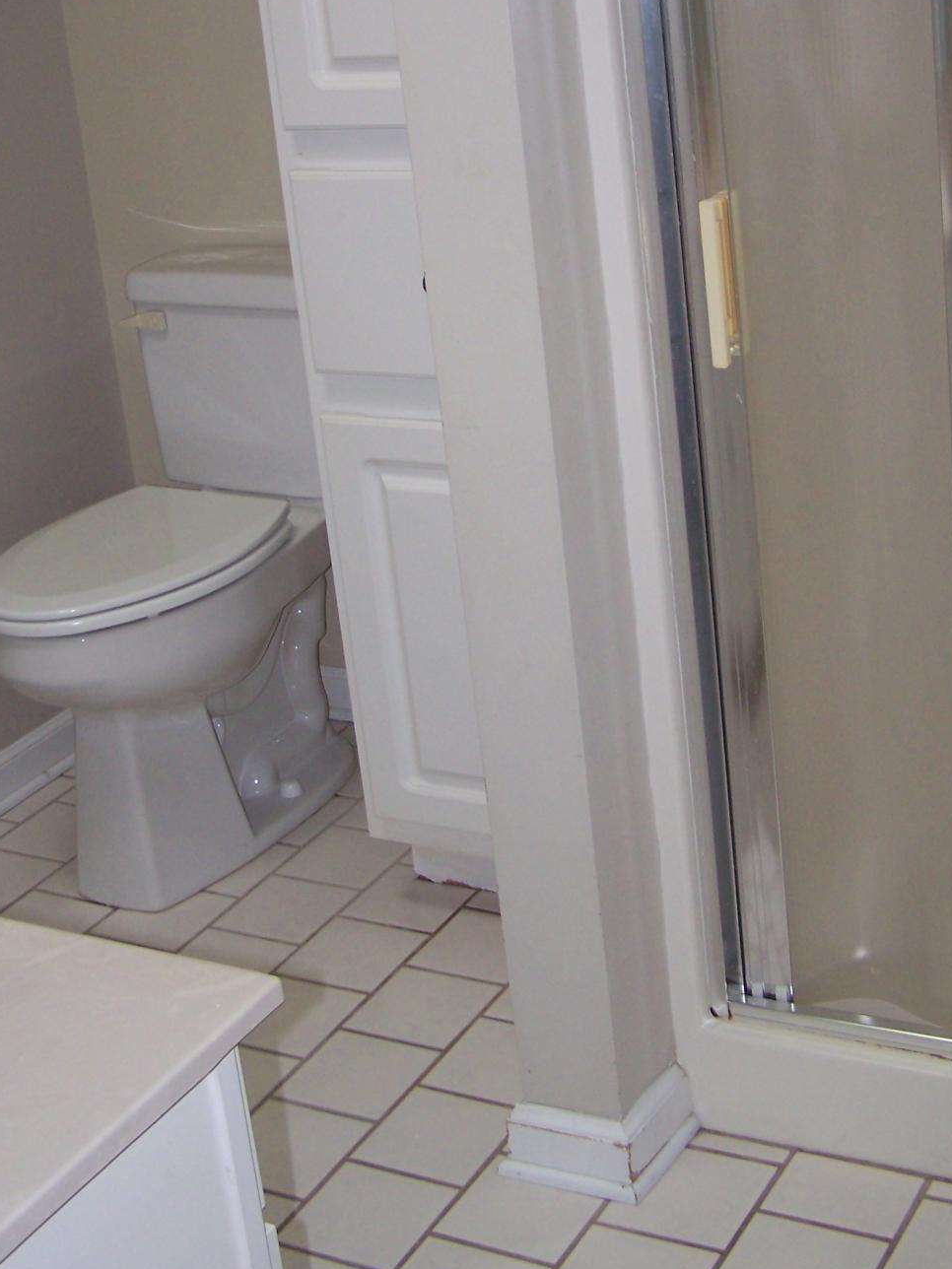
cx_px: 560
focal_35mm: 59
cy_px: 388
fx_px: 2163
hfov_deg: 24.8
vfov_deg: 32.3
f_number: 2.8
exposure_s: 1/60
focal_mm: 6.3
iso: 80
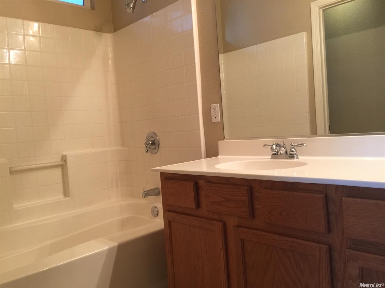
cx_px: 192
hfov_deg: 61.7
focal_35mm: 29
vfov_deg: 48.2
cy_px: 144
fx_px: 322
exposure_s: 1/15
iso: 64
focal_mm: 4.15
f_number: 2.2
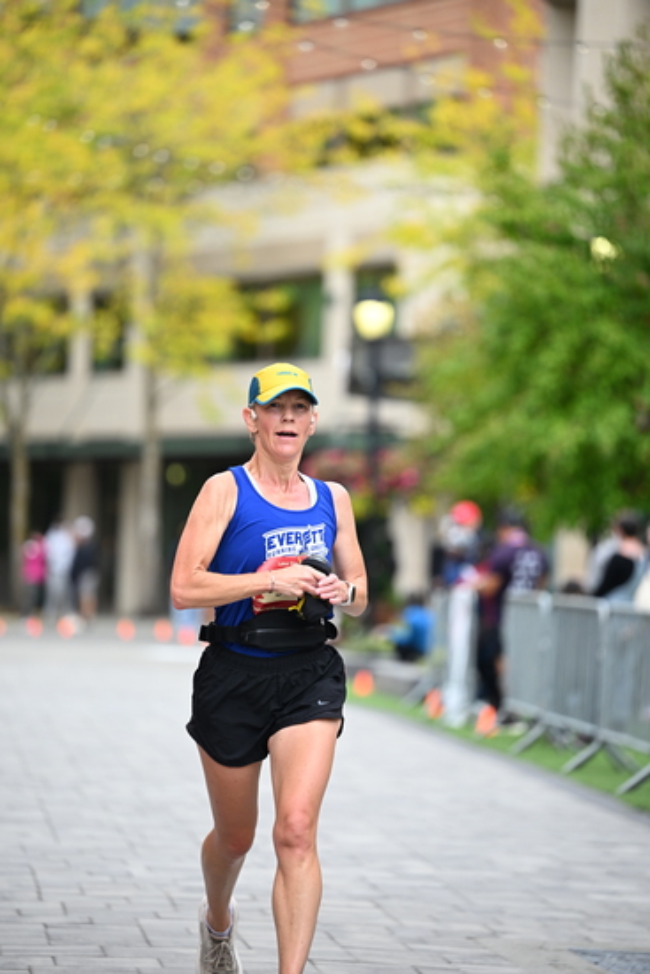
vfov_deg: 13.2
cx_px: 325
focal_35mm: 155
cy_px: 487
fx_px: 4195
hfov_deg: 8.9
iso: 640
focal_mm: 155
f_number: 2.8
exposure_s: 1/1600
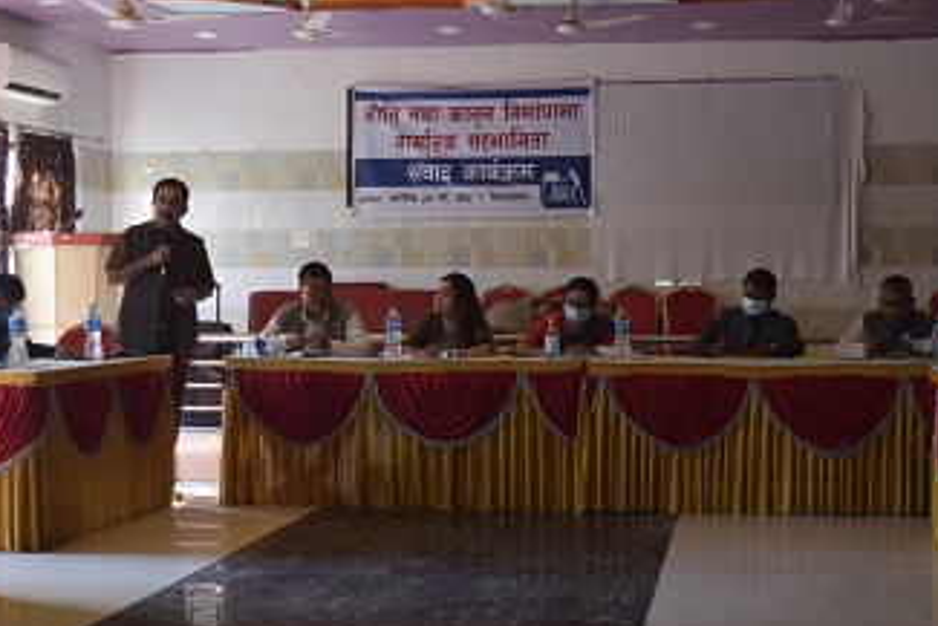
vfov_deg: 19.2
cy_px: 336
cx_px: 424
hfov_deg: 28.4
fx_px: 1851
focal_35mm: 71
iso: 400
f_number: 4
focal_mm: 24
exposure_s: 1/60
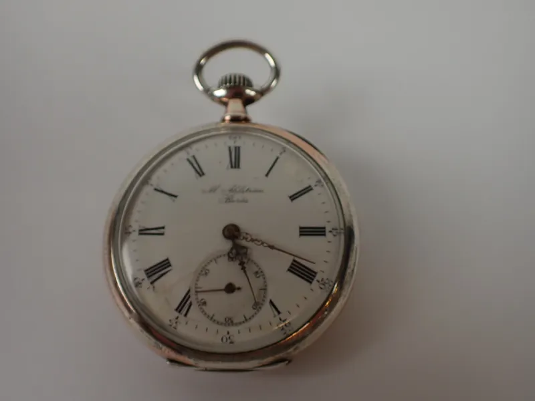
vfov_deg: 46.8
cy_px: 200
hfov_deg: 60.0
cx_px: 268
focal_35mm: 30
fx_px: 464
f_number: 2.3
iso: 125
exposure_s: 1/125
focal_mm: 5.4
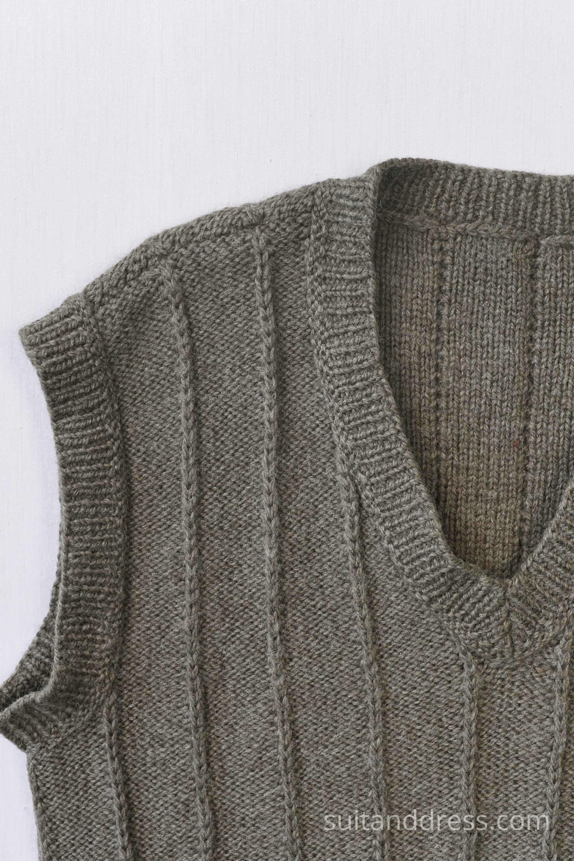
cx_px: 287
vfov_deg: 41.1
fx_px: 1148
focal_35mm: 48
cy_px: 430
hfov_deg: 28.1
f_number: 6.3
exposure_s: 1/60
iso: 320
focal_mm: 32
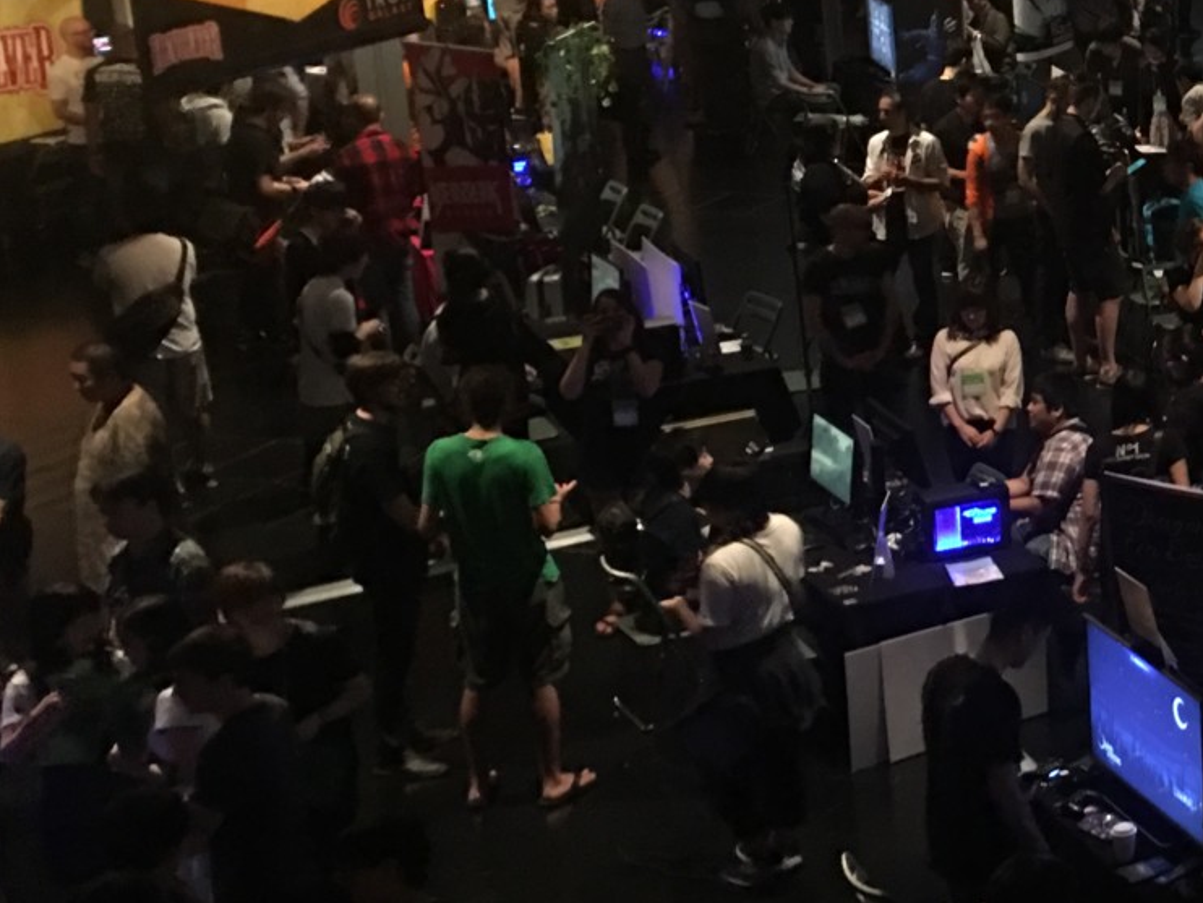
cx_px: 1647
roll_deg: +0.5
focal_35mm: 80
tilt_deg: -11.4
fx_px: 2781
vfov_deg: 18.4
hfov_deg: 21.6
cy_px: 271
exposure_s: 1/4
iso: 64
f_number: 2.2
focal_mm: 4.15
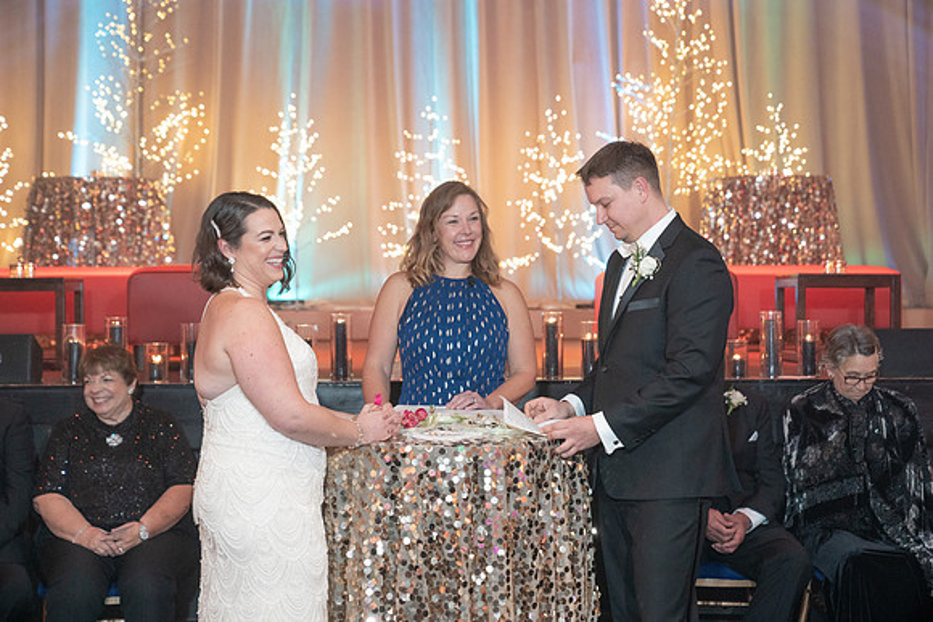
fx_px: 1815
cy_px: 311
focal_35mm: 70
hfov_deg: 28.8
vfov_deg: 19.5
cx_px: 466
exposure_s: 1/125
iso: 4000
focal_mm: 70
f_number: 4
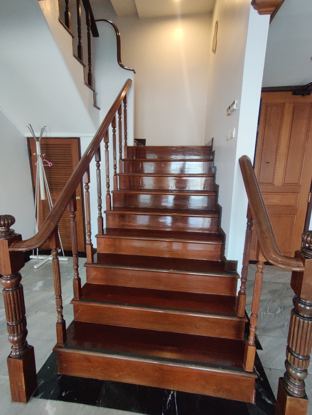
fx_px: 156
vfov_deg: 106.2
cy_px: 208
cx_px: 156
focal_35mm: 13
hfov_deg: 89.9
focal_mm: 2.25
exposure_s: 1/33
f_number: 2.2
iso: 800
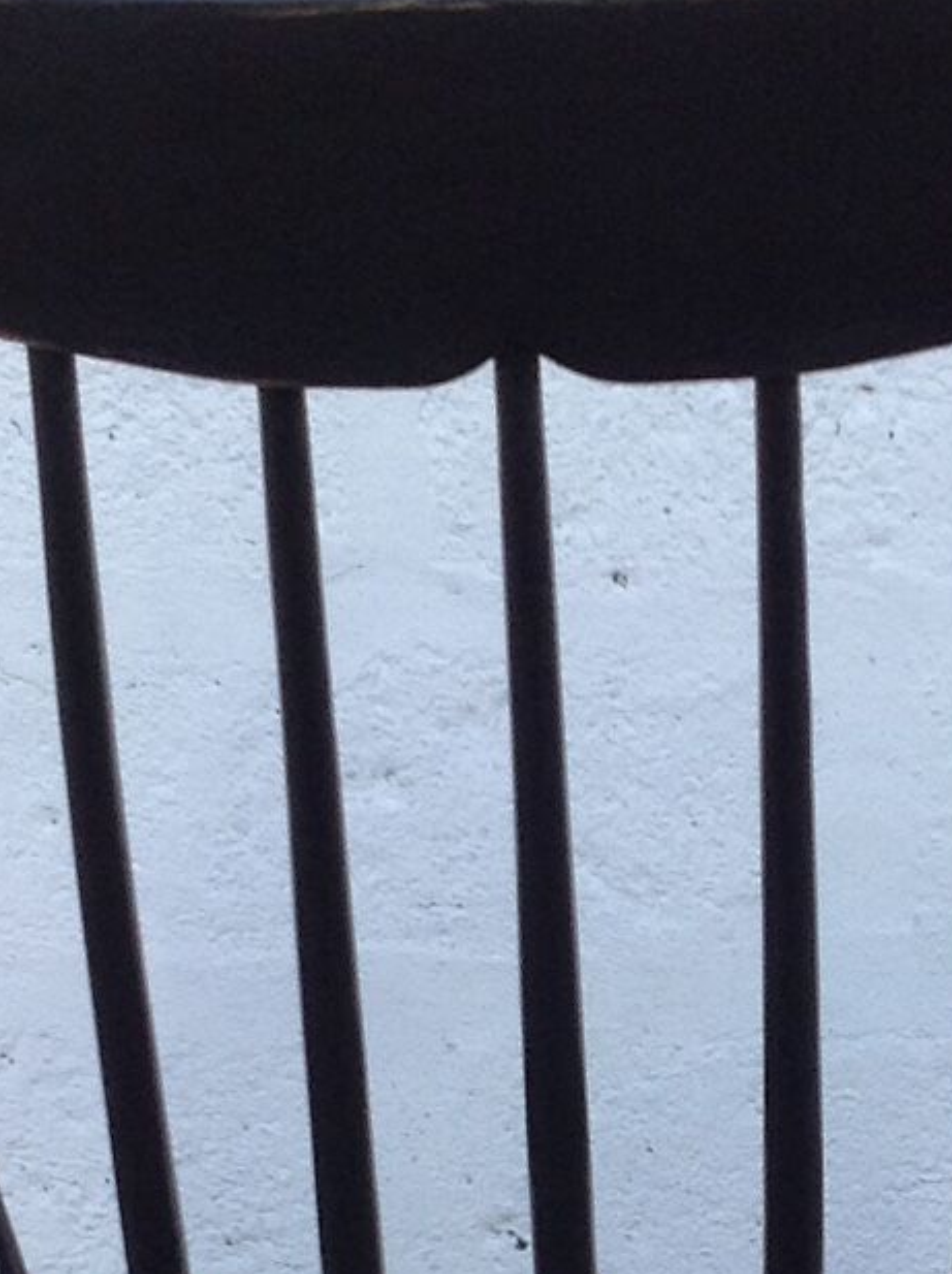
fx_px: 5403
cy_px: 1600
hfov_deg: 10.0
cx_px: 832
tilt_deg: -25.5
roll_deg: -0.2
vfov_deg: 13.0
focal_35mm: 147
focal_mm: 4.28
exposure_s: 1/465
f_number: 2.4
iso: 50
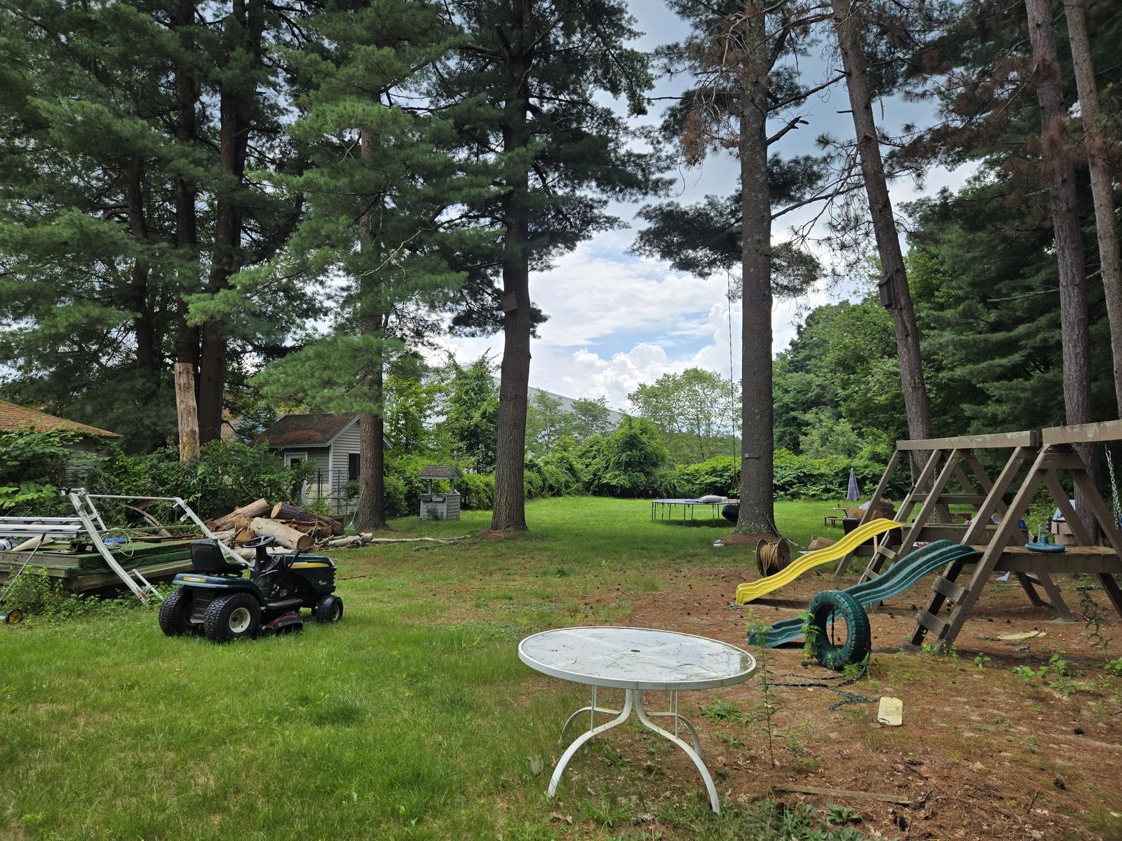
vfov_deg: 58.9
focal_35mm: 23
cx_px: 561
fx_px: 745
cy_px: 420
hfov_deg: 73.9
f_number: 1.8
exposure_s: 1/1623
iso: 25
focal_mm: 5.4
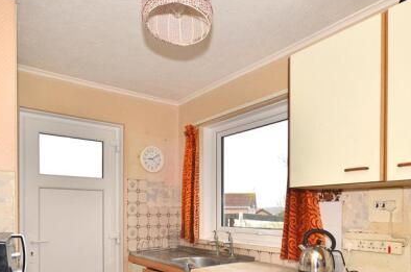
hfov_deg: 71.1
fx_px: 285
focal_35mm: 25
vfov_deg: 48.4
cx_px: 170
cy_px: 215
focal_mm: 10
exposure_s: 1/160
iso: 500
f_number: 6.3
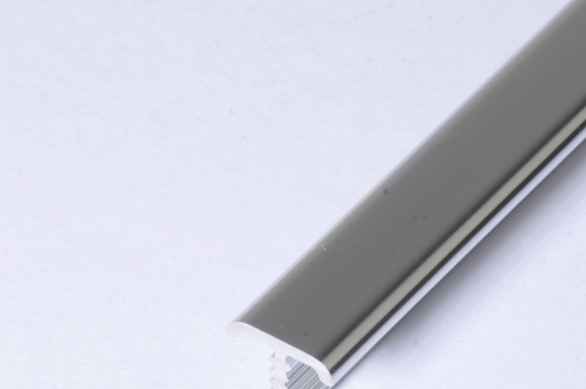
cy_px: 327
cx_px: 293
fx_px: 7457
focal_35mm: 459
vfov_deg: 3.0
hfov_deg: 4.5
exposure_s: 1/10
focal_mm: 140
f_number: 29
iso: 200
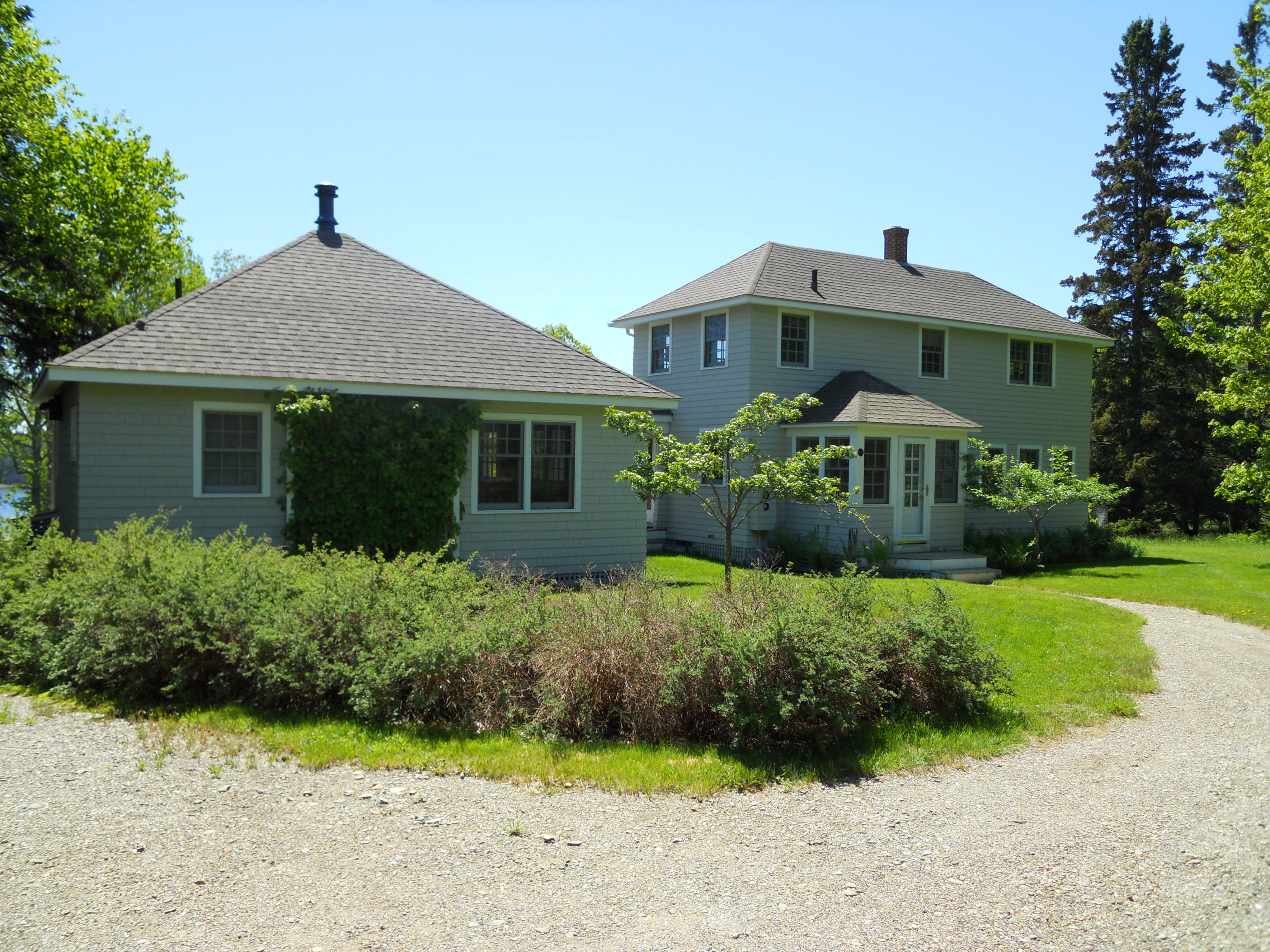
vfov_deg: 49.7
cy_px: 476
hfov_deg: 63.4
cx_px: 635
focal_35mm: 28
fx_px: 1027
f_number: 2.7
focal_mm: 5
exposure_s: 1/800
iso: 80
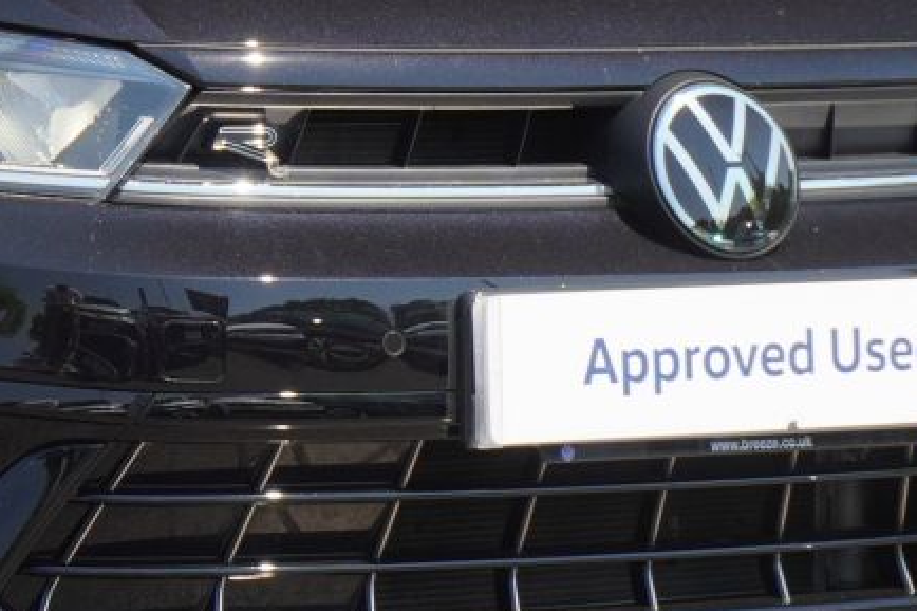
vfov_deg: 5.8
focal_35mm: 238
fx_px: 6056
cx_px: -275
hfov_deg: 8.5
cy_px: 127
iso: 400
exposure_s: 1/500
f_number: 6.3
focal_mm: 43
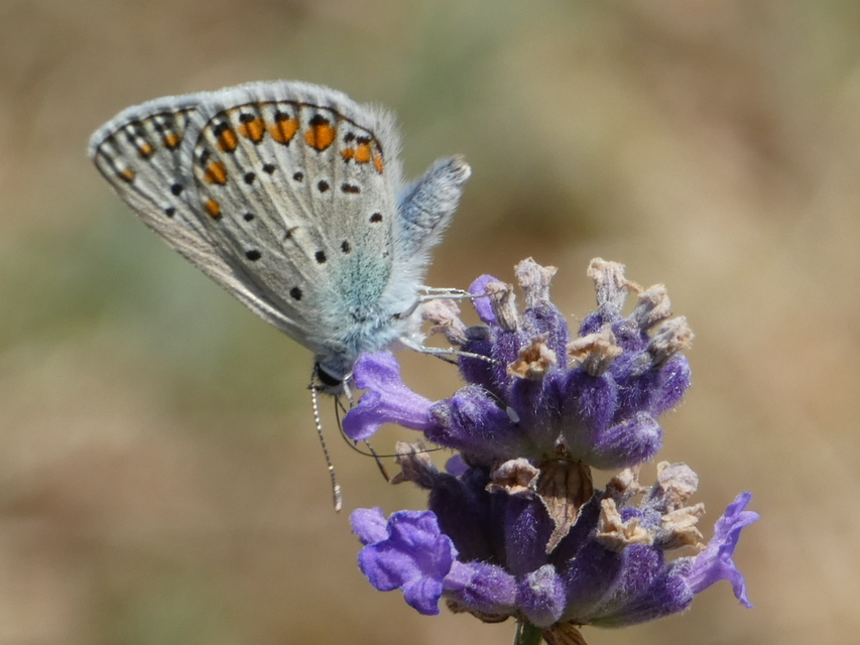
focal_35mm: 531
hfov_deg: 3.7
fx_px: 13194
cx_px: 430
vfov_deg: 2.8
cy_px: 322
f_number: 5.6
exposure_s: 1/160
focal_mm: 95.2
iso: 80
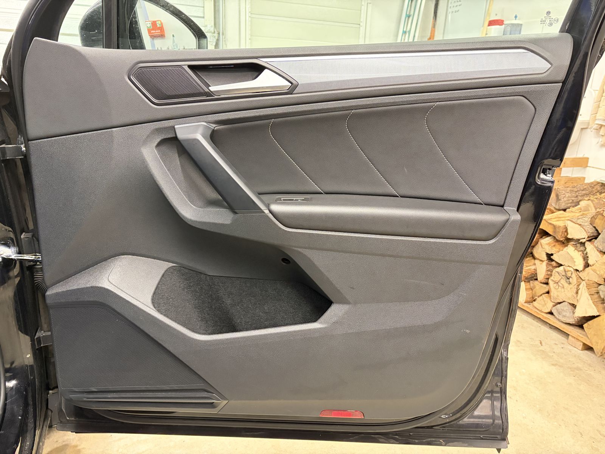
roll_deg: -2.8
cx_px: 302
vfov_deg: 53.1
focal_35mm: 26
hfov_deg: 67.3
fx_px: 454
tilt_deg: -16.8
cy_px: 227
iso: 500
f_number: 1.6
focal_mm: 5.96
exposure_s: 1/33
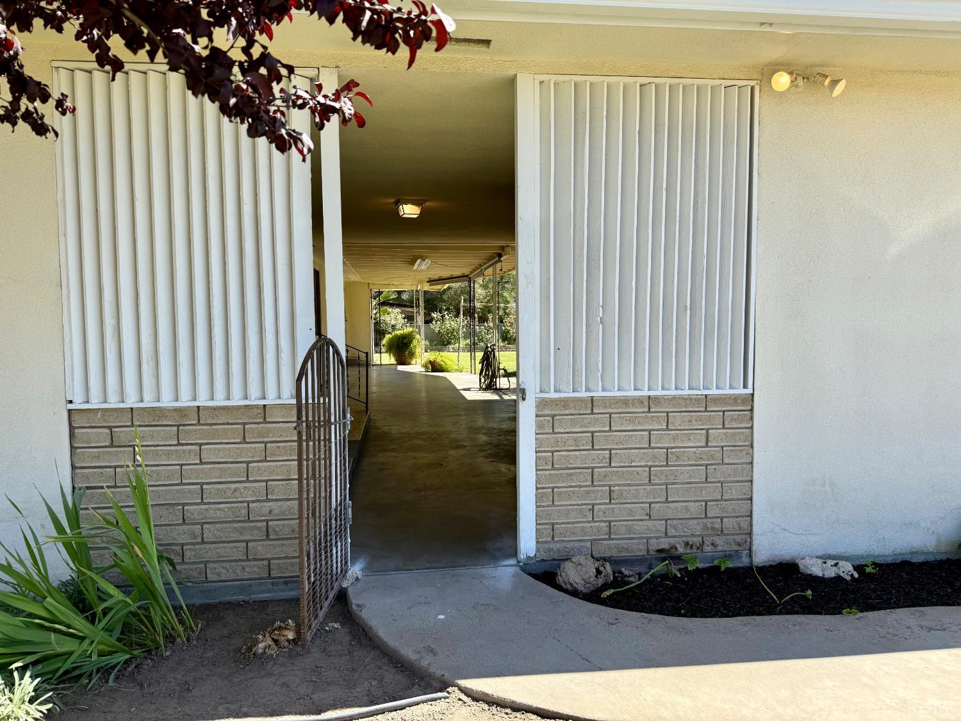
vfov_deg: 56.8
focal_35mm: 24
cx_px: 480
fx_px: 666
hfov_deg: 71.6
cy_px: 360
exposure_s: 1/1653
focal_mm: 6.76
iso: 80
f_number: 1.78
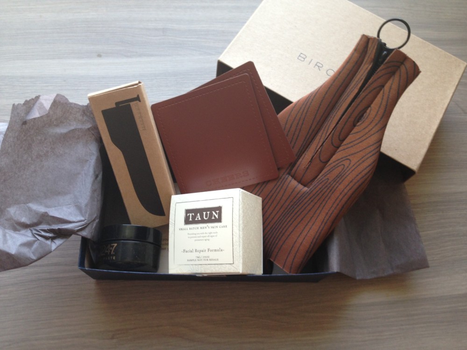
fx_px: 445
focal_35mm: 33
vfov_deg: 42.9
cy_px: 175
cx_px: 234
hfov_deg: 55.4
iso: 64
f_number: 2.4
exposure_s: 1/20
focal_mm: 4.13
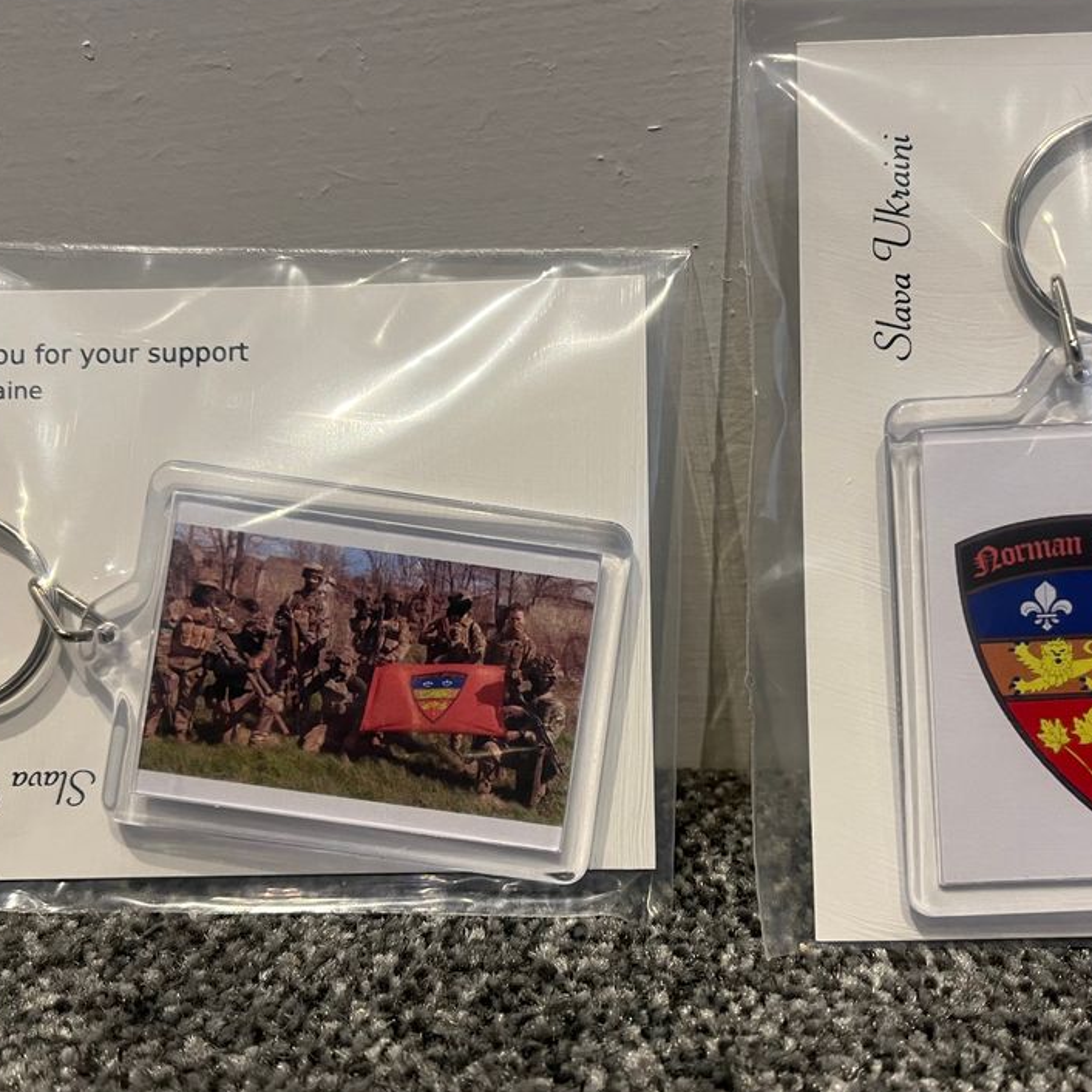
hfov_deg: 42.8
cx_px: 584
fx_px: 1392
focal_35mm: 39
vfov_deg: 42.8
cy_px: 598
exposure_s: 1/50
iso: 80
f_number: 1.6
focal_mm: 5.1
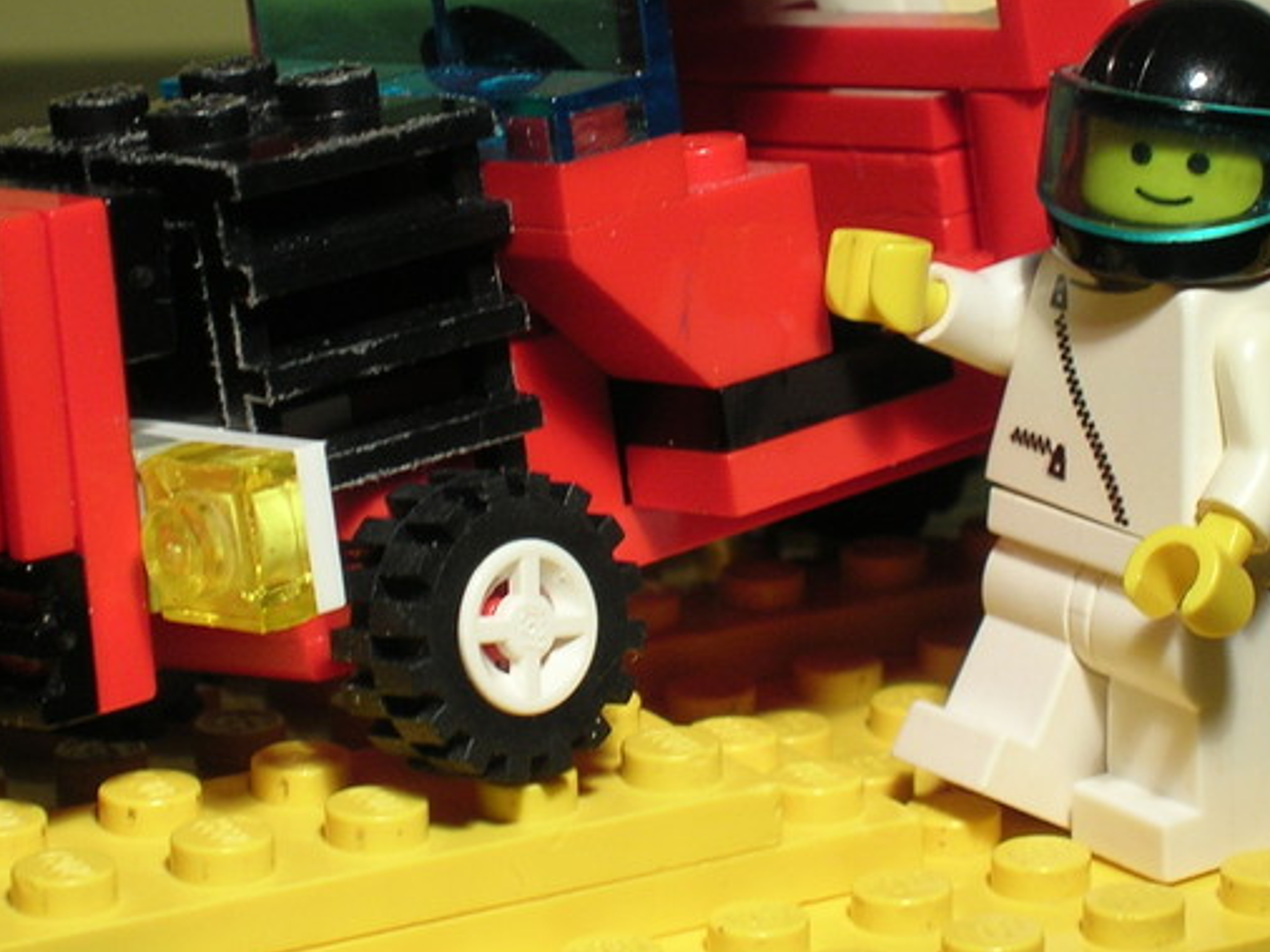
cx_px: 698
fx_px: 5867
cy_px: 295
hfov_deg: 12.4
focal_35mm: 160
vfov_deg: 9.3
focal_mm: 15
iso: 50
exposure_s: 1/18.1
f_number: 4.5
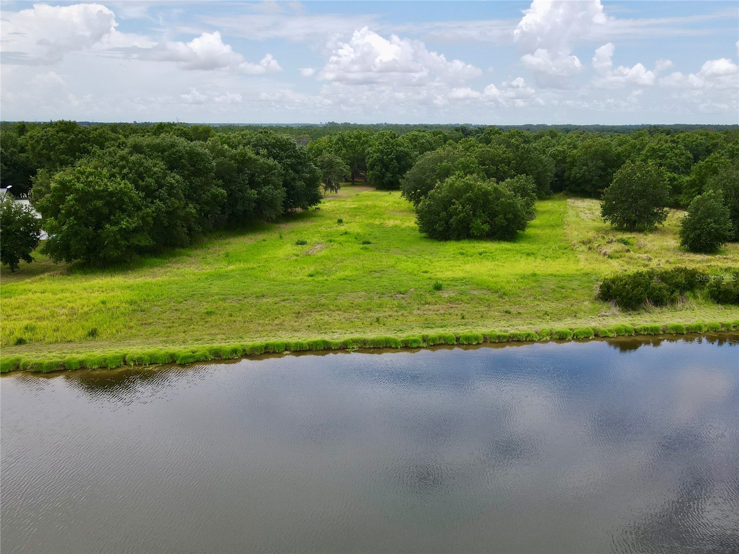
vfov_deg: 56.8
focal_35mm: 24
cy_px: 277
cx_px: 370
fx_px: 512
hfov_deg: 71.6
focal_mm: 4.5
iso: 100
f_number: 2.8
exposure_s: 1/640
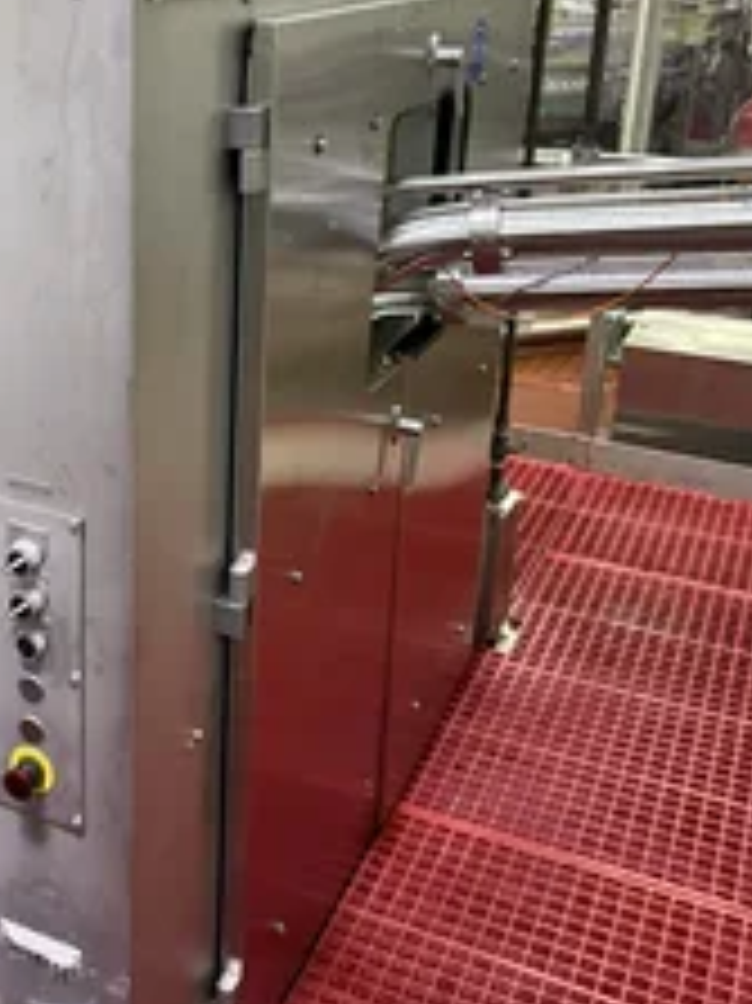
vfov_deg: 43.4
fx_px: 1247
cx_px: 95
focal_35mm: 43
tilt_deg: -16.9
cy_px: 356
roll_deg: +0.4
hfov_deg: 32.1
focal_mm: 6.76
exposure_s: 1/60
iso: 500
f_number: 1.78
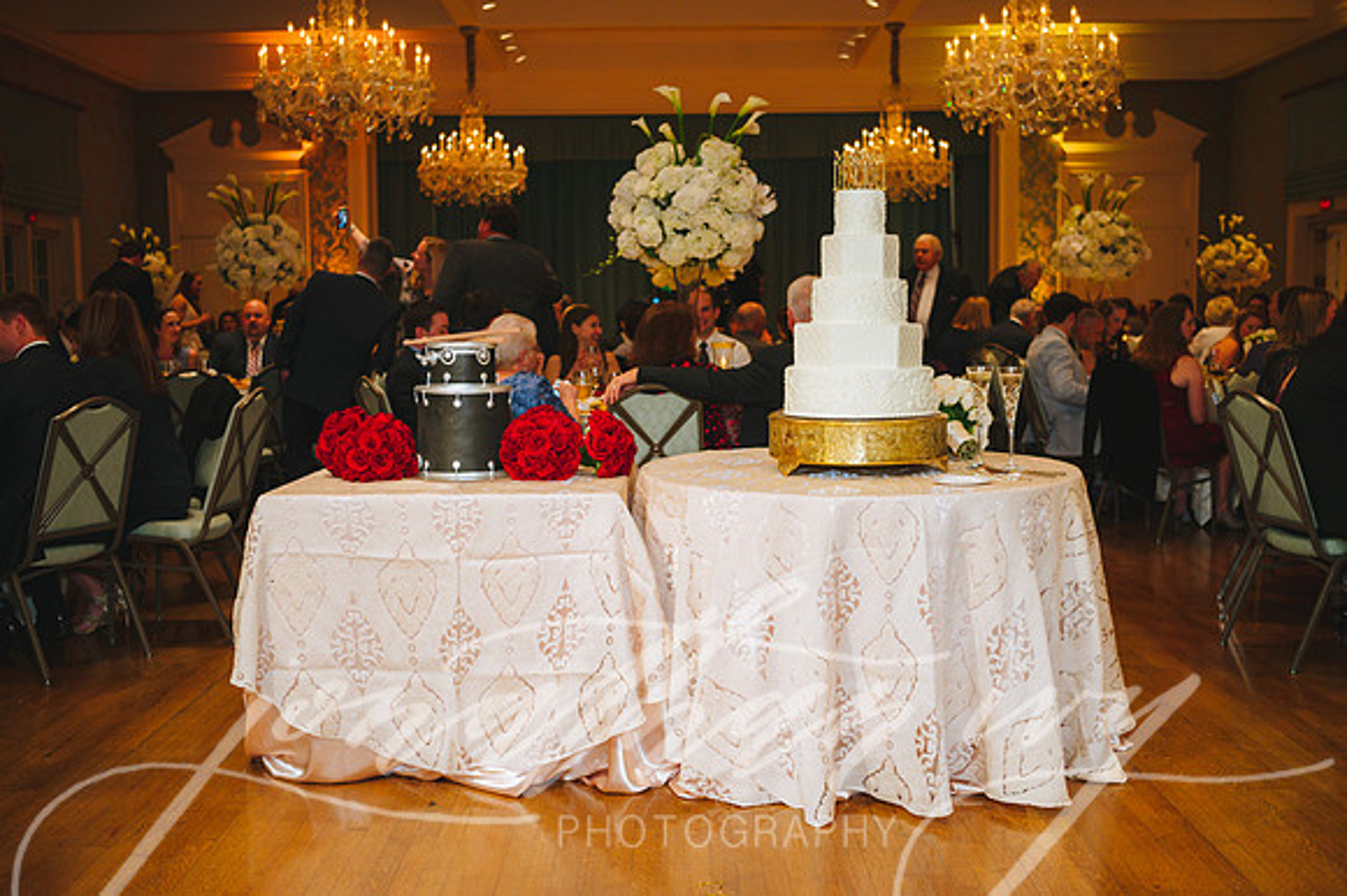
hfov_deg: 48.5
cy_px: 448
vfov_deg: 33.4
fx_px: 1496
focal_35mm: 40
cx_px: 674
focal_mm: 40
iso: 1250
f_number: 2.8
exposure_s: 1/200
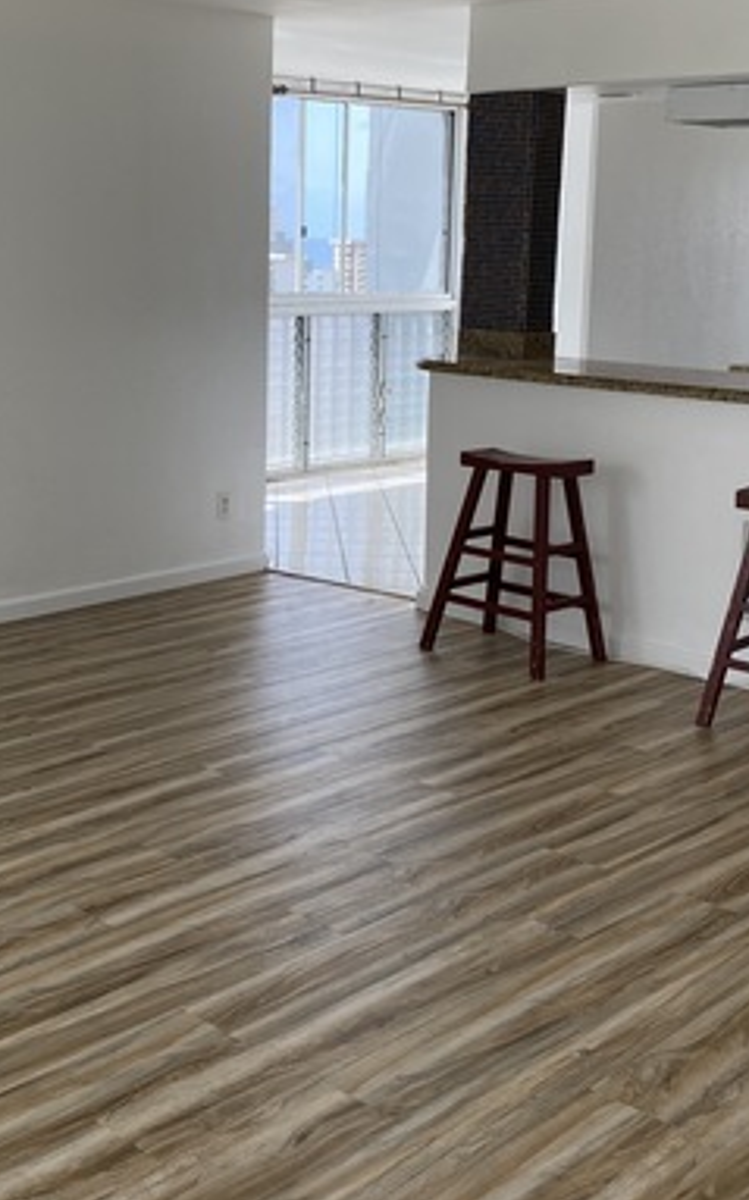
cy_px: 423
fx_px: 1569
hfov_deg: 26.7
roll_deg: -1.9
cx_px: 274
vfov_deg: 41.4
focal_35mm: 48
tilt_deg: -6.5
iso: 32
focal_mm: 4.25
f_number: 1.8
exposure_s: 1/398
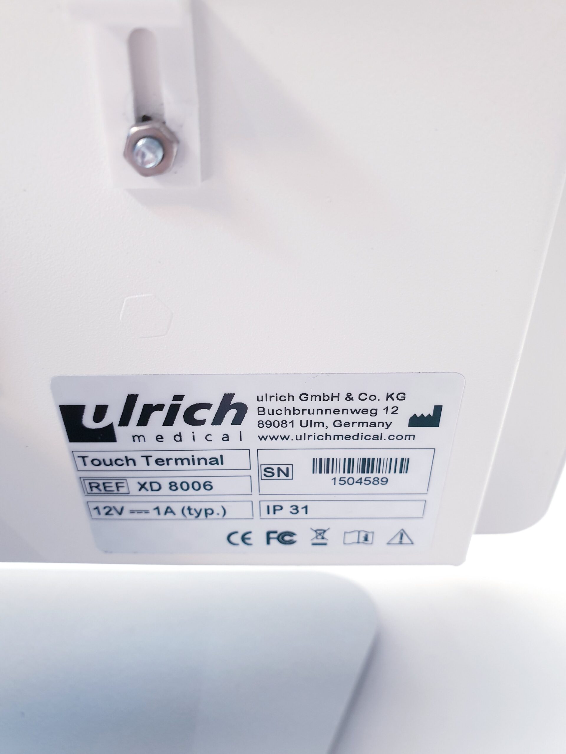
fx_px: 567
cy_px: 377
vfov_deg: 67.3
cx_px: 283
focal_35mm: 26
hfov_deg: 53.1
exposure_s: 1/50
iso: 200
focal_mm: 4.3
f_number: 2.4
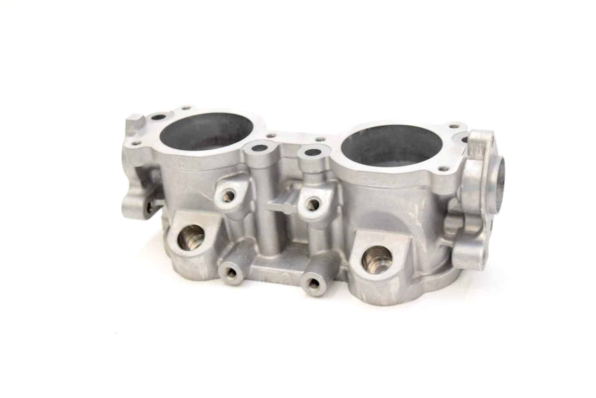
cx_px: 298
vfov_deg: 23.8
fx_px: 944
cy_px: 199
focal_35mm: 57
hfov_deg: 35.0
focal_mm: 38
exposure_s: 1/125
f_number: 5.6
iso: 400
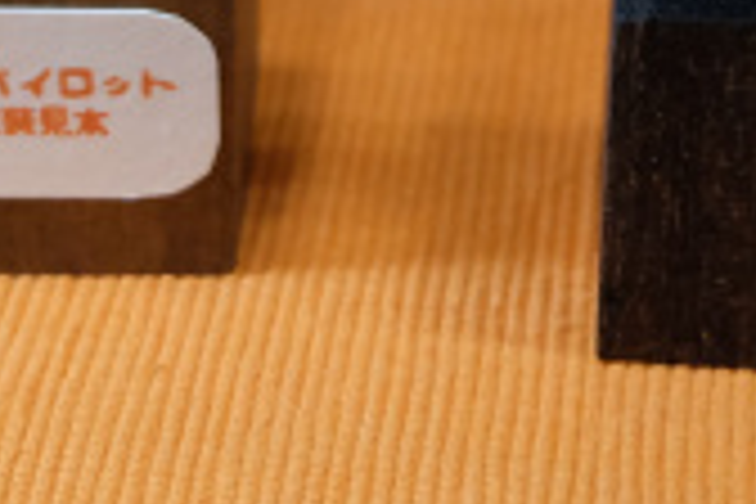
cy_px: -628
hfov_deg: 10.7
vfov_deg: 6.9
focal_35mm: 191
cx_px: 662
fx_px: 4011
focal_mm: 26.9
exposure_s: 1/125
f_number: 4.5
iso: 1600
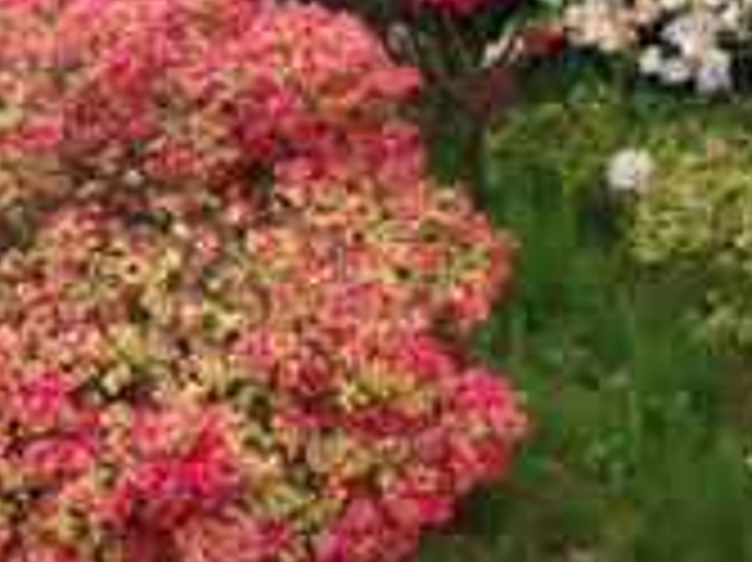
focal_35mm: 89
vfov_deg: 15.9
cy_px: -108
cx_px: 495
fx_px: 1932
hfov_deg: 21.9
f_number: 2.4
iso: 50
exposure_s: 1/315
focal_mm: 4.12
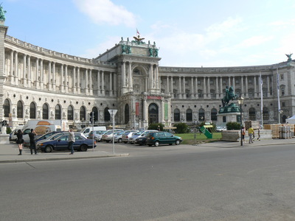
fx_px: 307
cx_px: 148
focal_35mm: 36
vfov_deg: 39.7
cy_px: 110
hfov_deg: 51.4
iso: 80
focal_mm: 6
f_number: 5.6
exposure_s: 1/500
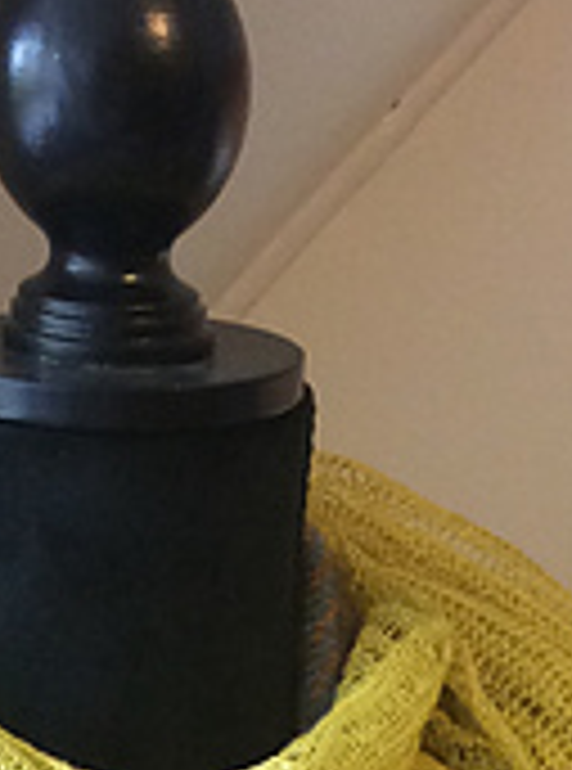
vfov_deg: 14.6
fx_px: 2661
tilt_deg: -17.1
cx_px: 234
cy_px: 1355
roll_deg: +1.1
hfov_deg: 12.3
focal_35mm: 120
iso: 125
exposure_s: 1/25
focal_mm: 3.3
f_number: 2.4
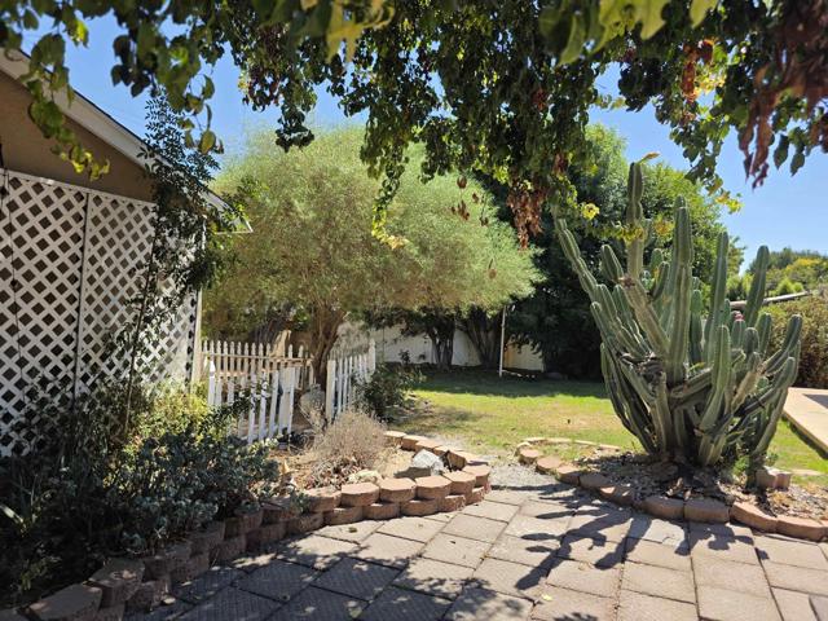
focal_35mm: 23
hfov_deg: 73.9
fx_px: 550
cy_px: 310
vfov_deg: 58.9
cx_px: 414
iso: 80
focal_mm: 6.3
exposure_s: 1/2913
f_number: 1.7
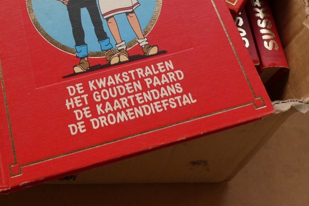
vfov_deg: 24.5
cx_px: 88
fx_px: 438
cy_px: -28
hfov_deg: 38.2
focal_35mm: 51
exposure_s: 1/80
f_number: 3.3
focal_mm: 4.3
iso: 80
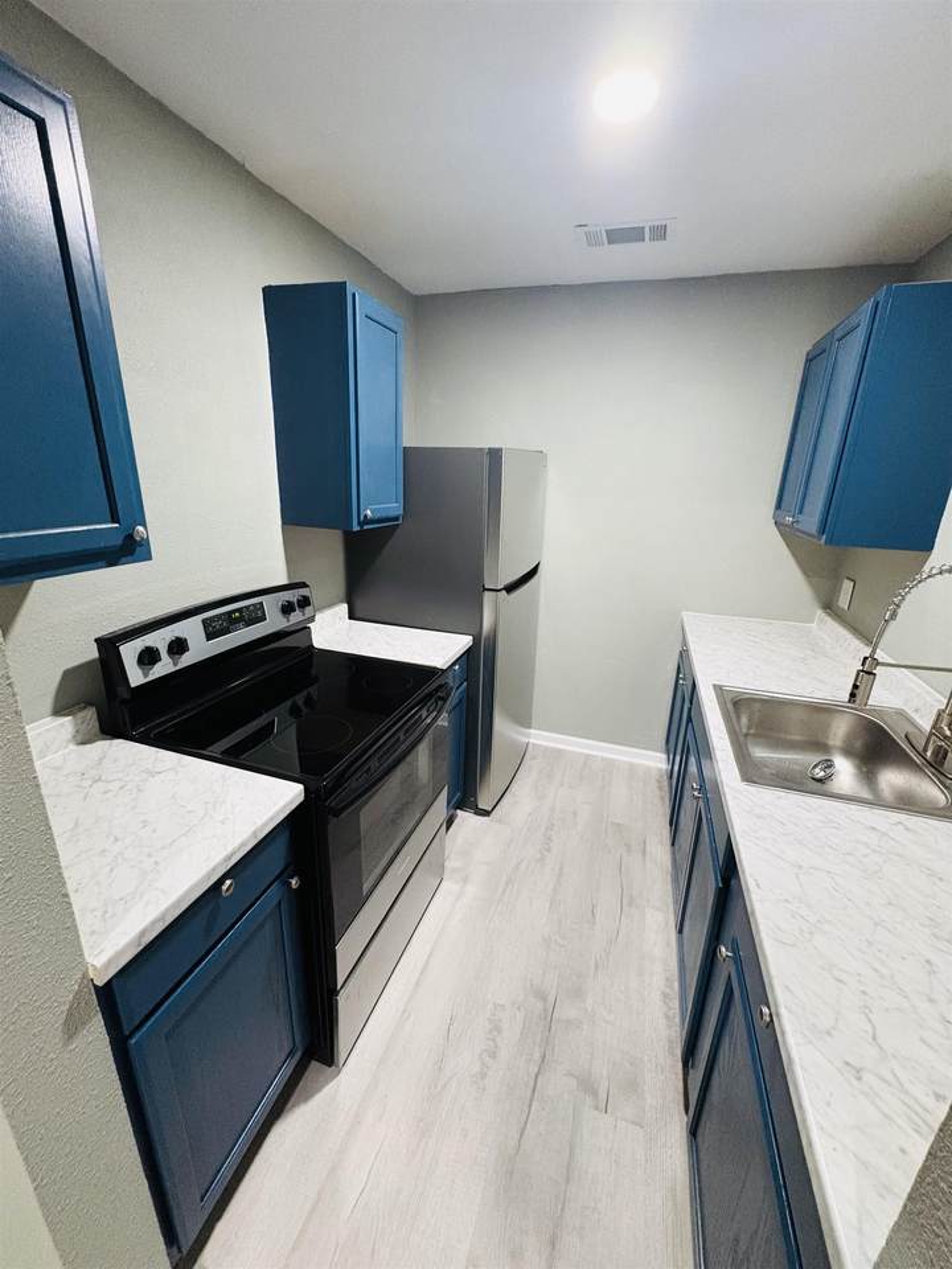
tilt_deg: -17.5
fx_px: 513
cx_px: 476
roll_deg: -3.1
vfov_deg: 102.1
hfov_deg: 85.7
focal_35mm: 14
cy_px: 634
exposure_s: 1/60
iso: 640
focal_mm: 2.22
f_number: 2.2
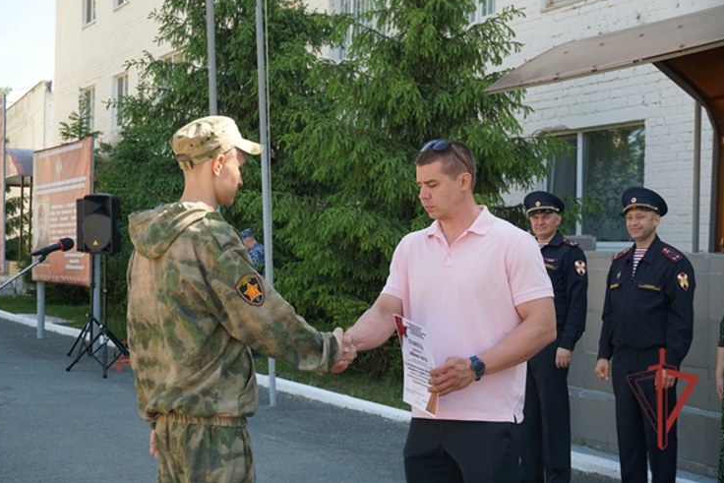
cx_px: 360
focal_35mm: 55
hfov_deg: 36.2
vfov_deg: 24.6
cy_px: 238
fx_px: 1106
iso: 100
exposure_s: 1/160
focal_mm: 36
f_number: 4.5
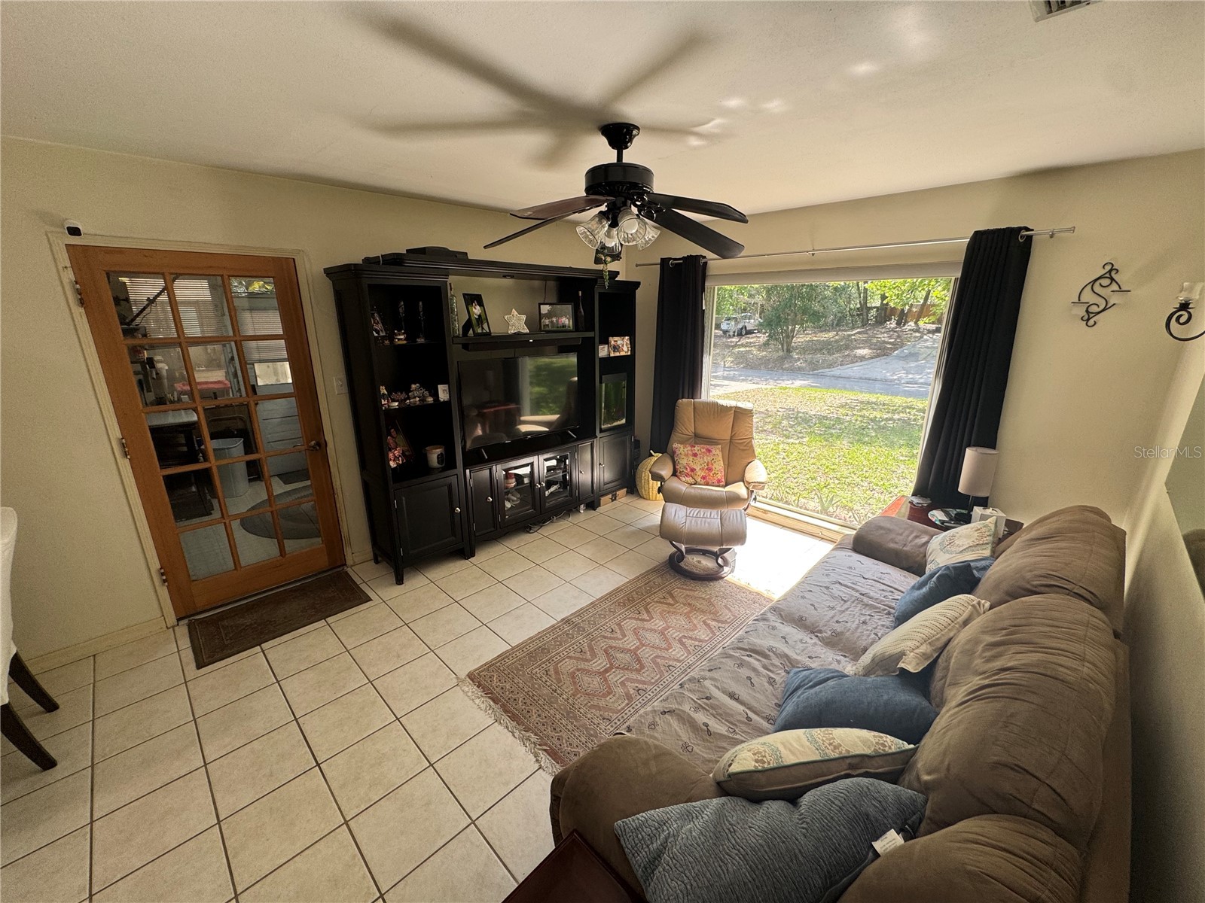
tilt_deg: -16.6
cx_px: 602
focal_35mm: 14
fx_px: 487
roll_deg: -0.5
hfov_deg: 102.1
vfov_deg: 85.7
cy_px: 452
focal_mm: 2.22
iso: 64
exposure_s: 1/99
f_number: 2.2
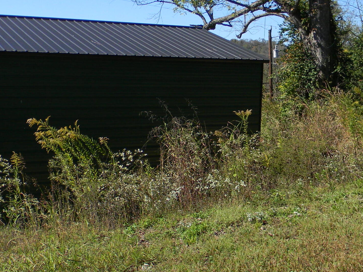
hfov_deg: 32.6
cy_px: 100
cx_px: 140
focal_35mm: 59
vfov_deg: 24.7
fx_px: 619
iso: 80
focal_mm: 5
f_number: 3.5
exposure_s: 1/864
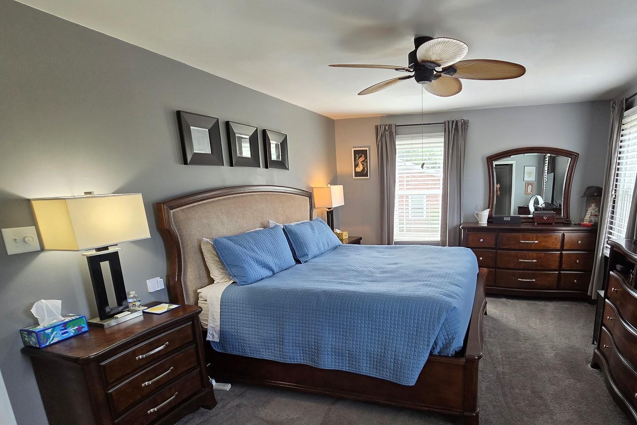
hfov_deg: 88.3
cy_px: 266
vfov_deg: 66.4
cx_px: 395
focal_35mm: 18
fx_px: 319
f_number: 2.2
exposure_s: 1/60
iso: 250
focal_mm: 2.2
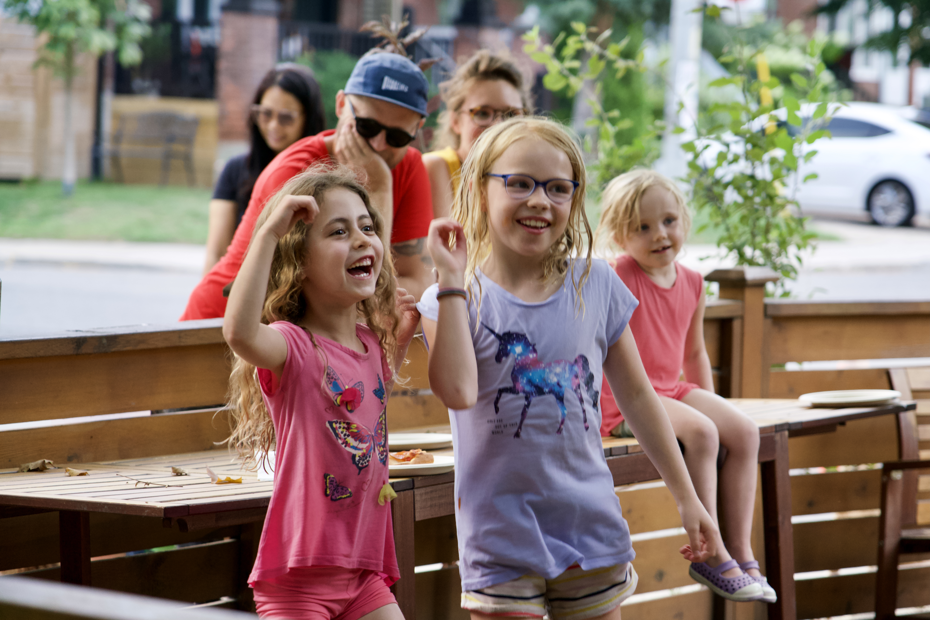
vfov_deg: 13.0
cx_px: 465
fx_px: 2713
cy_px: 310
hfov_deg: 19.5
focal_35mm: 105
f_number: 4
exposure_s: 1/250
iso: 1600
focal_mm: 105
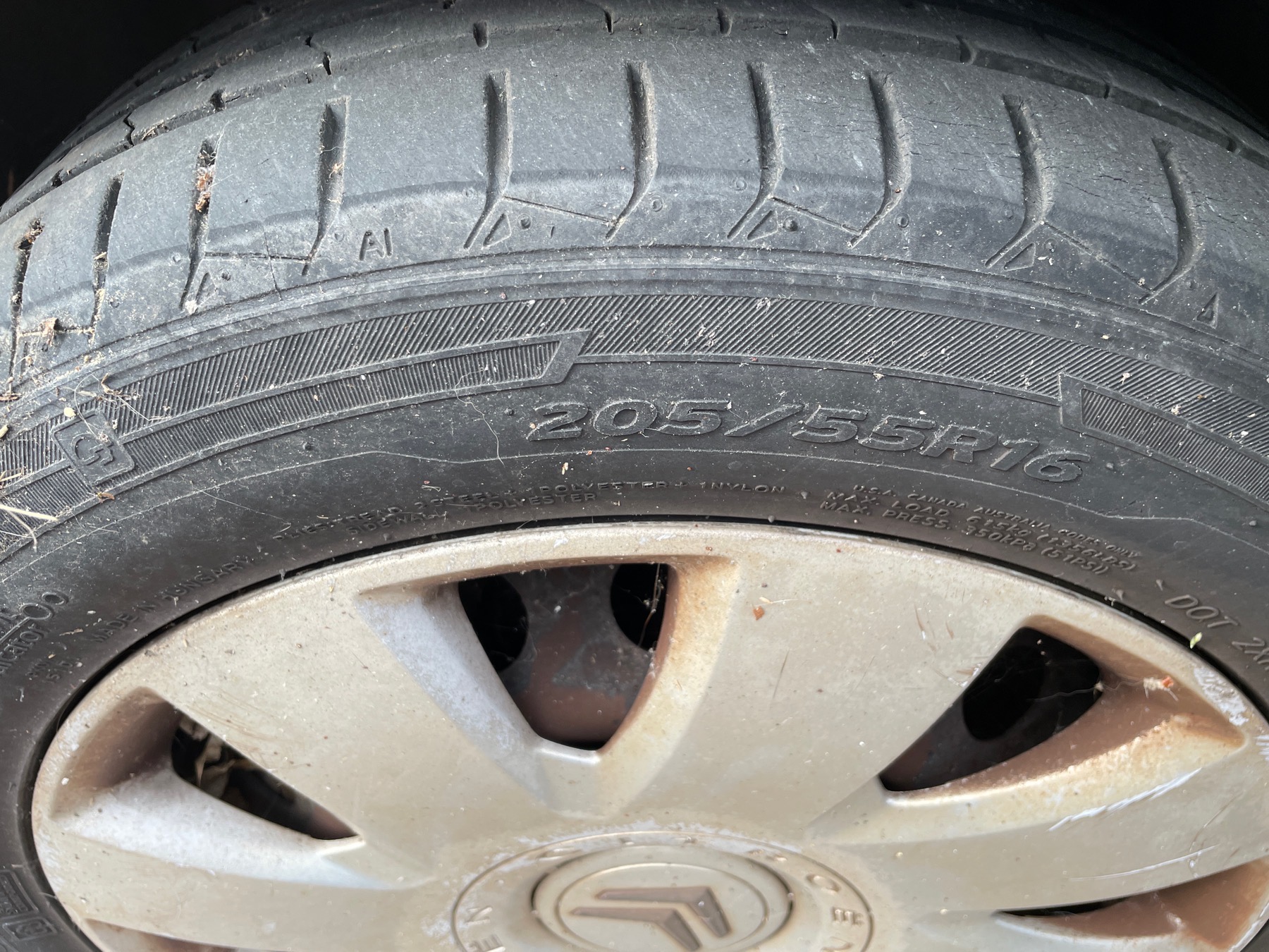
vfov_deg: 53.1
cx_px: 634
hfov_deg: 67.3
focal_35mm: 26
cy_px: 476
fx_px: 953
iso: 32
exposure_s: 1/226
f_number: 1.6
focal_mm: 4.2
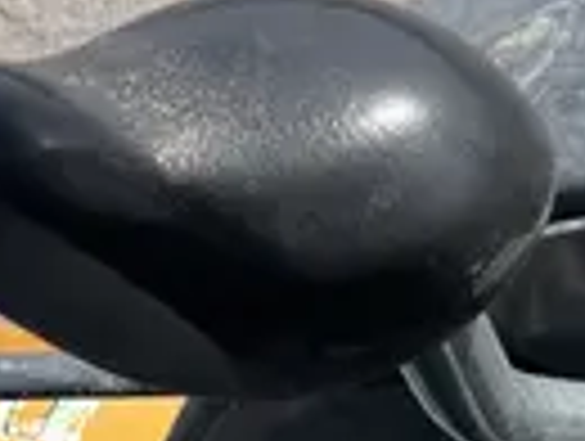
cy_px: 97
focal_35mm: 110
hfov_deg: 15.3
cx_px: 1066
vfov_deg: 13.4
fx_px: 1862
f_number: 1.6
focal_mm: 4.2
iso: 50
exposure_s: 1/4292
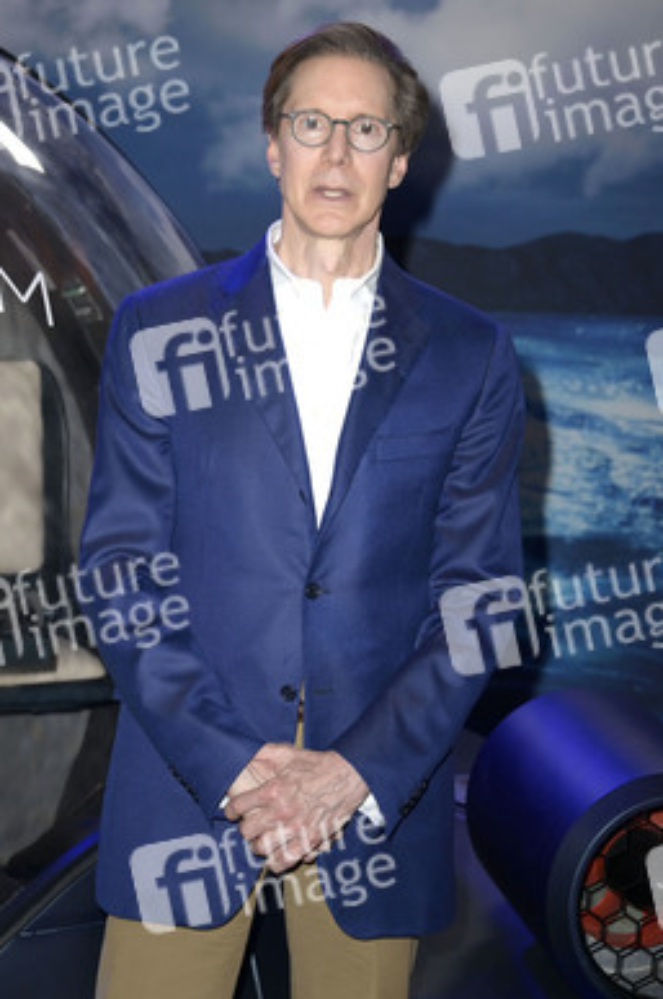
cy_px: 485
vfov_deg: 21.9
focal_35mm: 93
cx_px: 338
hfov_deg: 14.7
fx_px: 2576
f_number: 5.6
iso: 1000
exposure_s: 1/200
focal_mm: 90
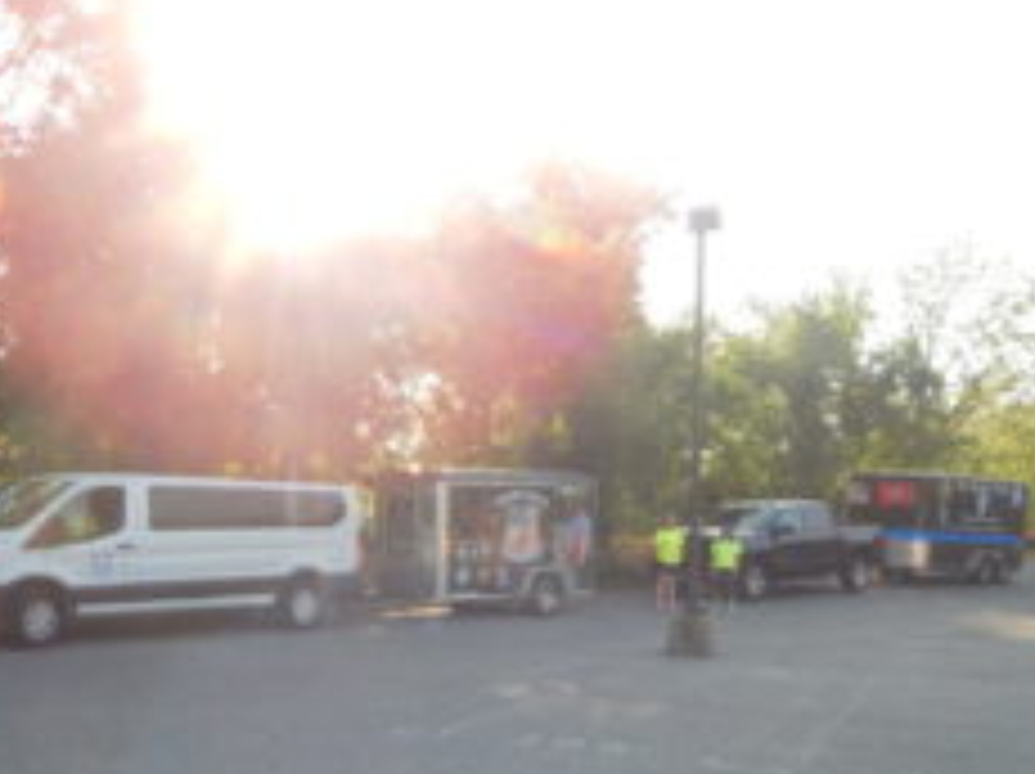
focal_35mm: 37
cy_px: 630
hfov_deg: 50.0
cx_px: 446
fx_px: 1105
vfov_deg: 37.1
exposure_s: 1/500
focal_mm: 4
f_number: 6
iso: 400
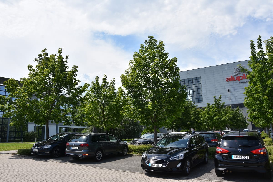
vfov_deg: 47.9
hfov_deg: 67.4
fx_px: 205
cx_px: 136
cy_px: 91
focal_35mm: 27
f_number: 10
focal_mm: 18
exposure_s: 1/250
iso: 100
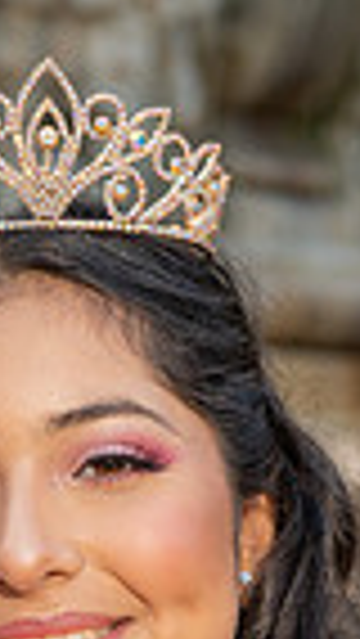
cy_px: 864
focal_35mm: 182
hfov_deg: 6.7
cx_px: 108
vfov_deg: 11.5
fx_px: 3085
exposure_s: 1/200
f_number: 4.5
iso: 320
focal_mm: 55
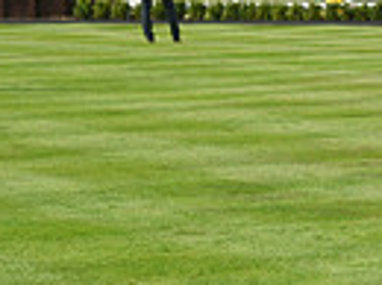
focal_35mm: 215
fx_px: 2368
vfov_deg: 6.9
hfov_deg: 8.6
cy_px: 1
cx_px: 837
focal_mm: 50
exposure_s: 1/1600
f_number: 5.6
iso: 400
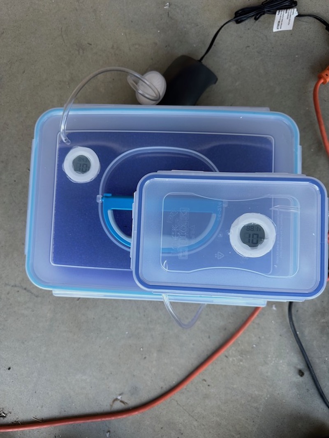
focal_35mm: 24
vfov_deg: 71.6
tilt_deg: -83.4
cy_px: 219
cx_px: 164
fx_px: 304
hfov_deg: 56.8
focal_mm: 6.86
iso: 64
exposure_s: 1/196
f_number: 1.78
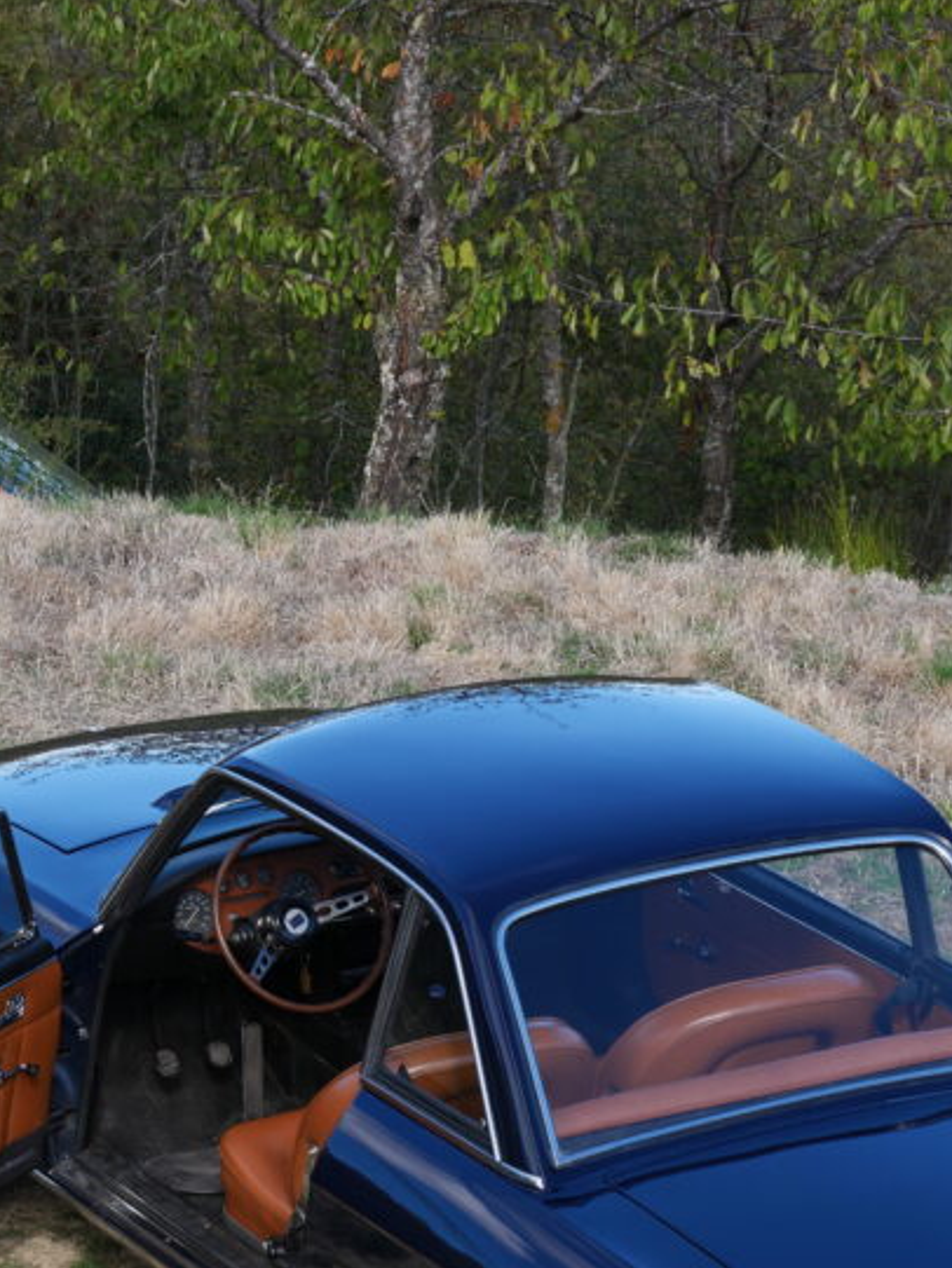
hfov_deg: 10.7
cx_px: 324
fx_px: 5095
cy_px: 930
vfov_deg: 14.1
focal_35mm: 139
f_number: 7.1
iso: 200
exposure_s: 1/250
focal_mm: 47
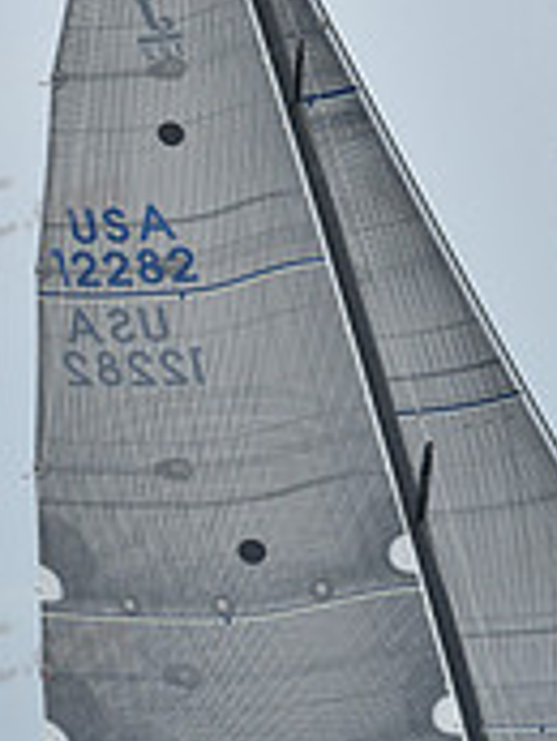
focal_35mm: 226
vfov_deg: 8.8
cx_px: 349
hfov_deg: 6.6
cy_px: 415
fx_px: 4843
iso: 320
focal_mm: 70
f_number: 9
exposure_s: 1/1000
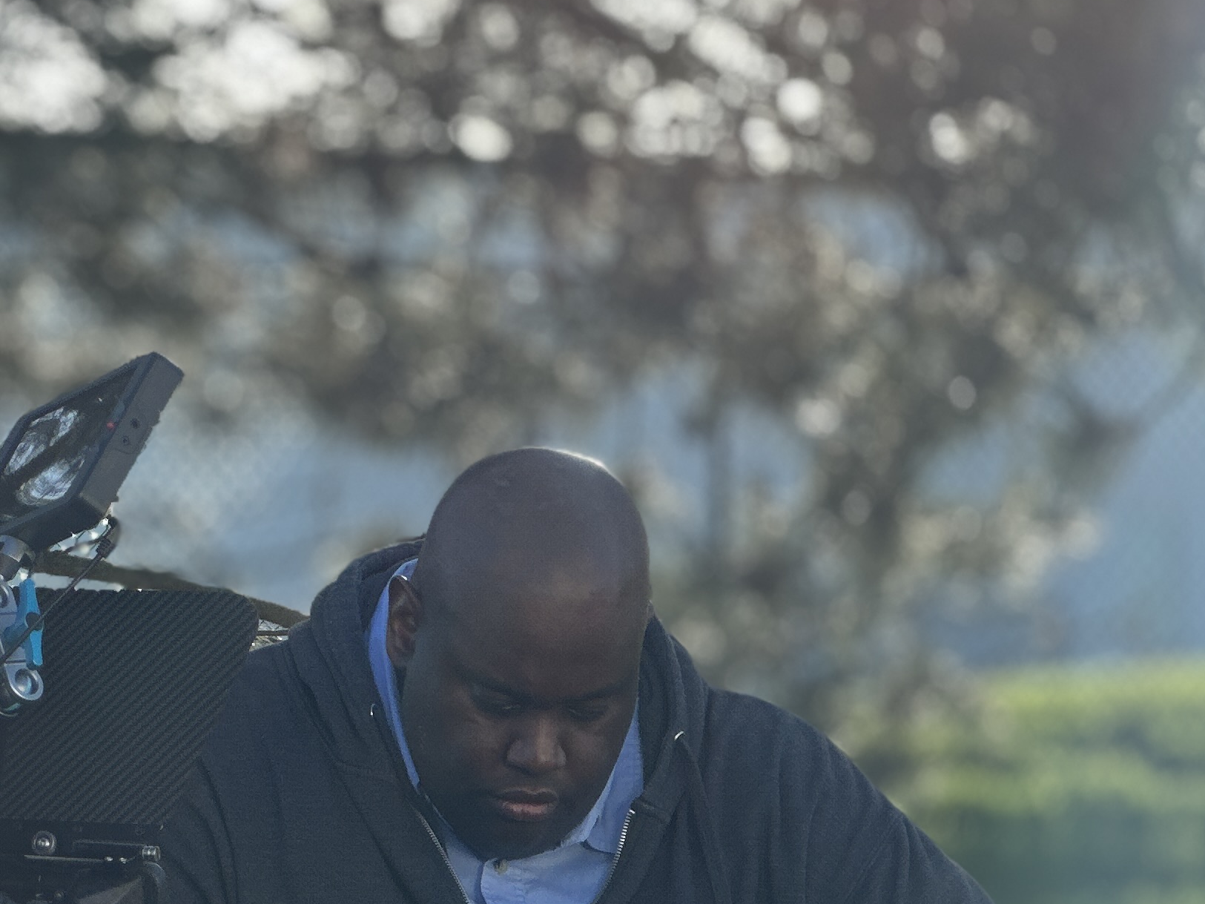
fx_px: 6649
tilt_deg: +1.5
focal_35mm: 191
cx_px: -107
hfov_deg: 10.2
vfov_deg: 7.8
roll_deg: +1.0
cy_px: 659
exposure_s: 1/221
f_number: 2.8
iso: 25
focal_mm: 9
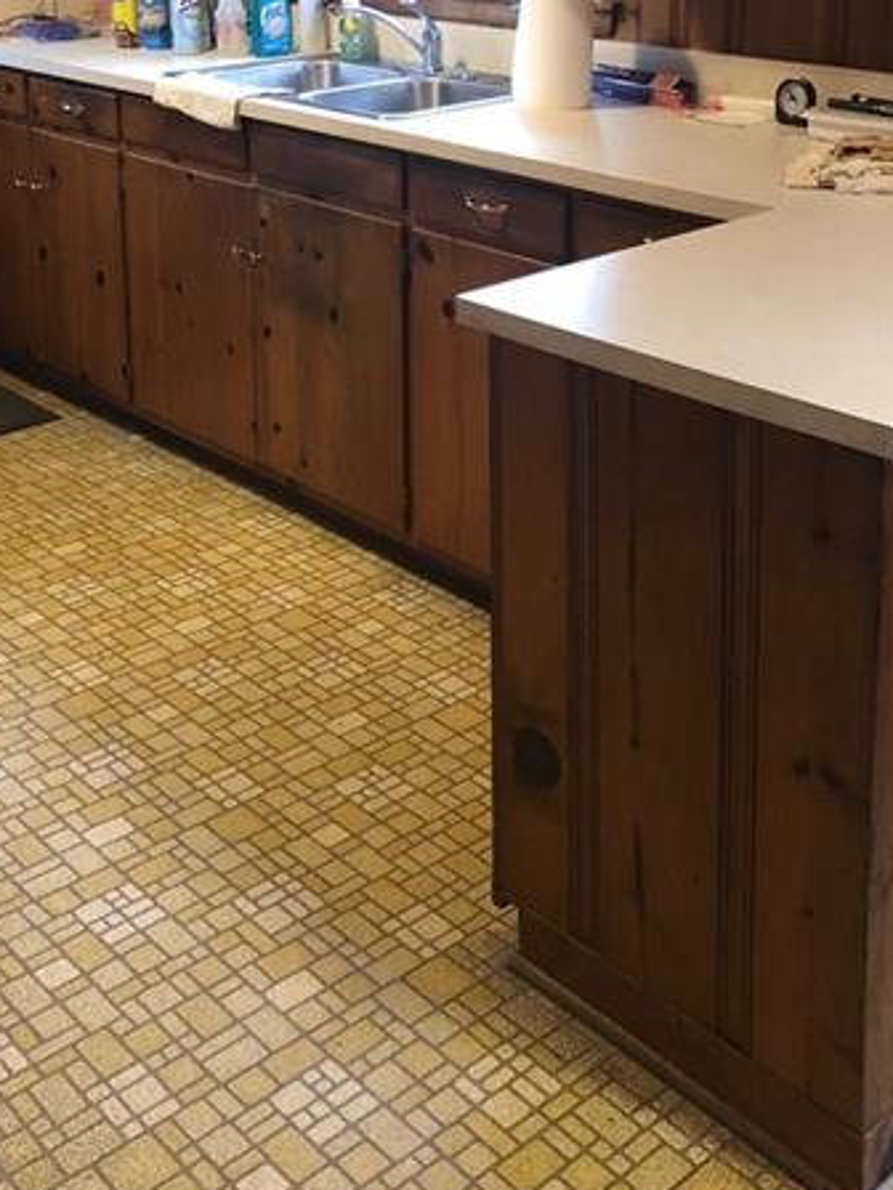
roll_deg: +1.4
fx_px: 1651
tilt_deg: -13.0
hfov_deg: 30.2
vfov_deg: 38.0
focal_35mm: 48
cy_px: 210
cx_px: 388
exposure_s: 1/11
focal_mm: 4
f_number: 1.8
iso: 100
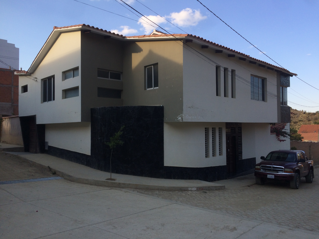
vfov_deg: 48.2
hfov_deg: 61.7
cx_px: 160
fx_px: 267
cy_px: 120
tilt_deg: +1.2
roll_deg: +1.9
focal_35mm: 29
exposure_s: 1/695
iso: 32
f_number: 2.2
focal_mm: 4.15
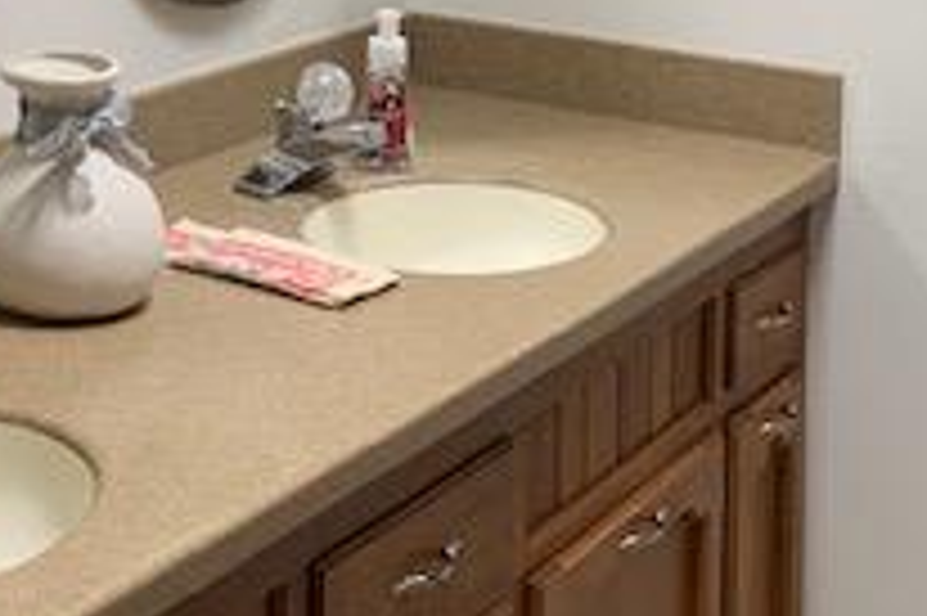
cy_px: -346
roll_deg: -1.7
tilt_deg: -0.9
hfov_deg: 23.3
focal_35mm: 84
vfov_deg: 14.9
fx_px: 2161
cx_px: 9
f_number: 1.8
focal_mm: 4.25
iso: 40
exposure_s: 1/121
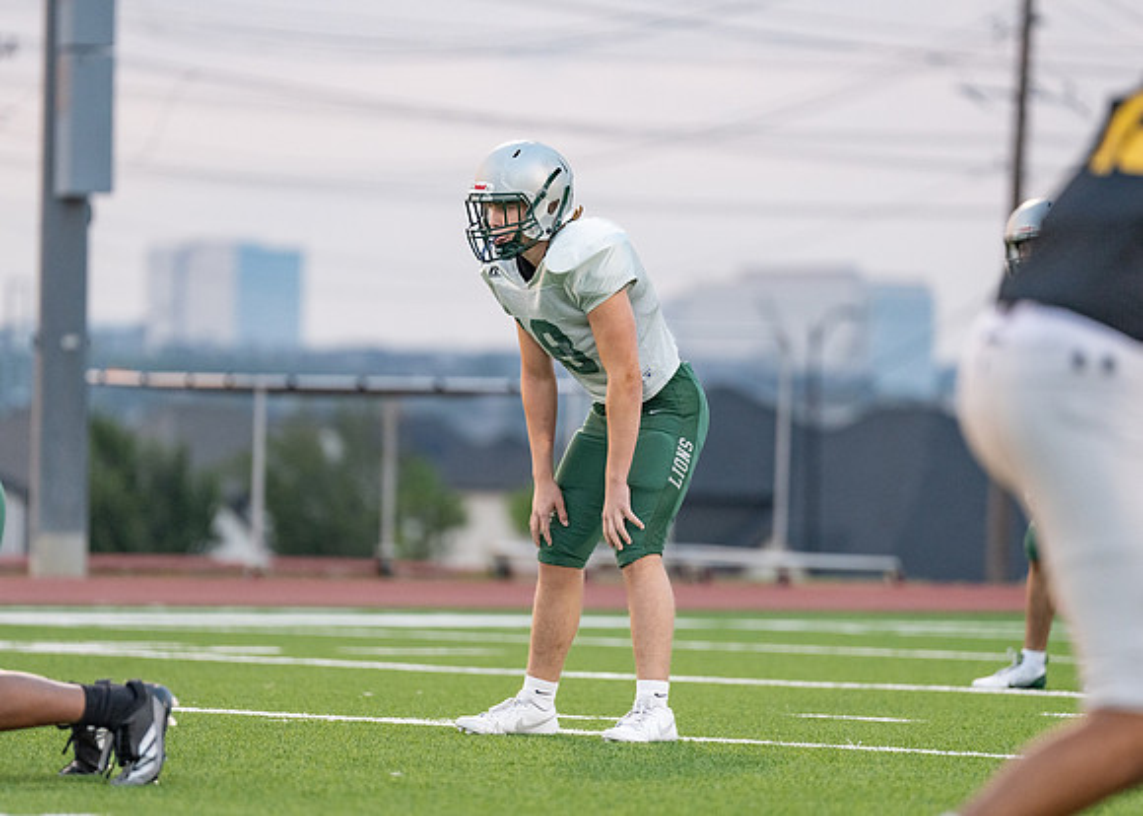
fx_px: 8492
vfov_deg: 5.5
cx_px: 597
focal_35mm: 262
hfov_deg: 7.7
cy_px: 408
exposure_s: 1/1000
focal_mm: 200
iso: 2000
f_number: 2.8
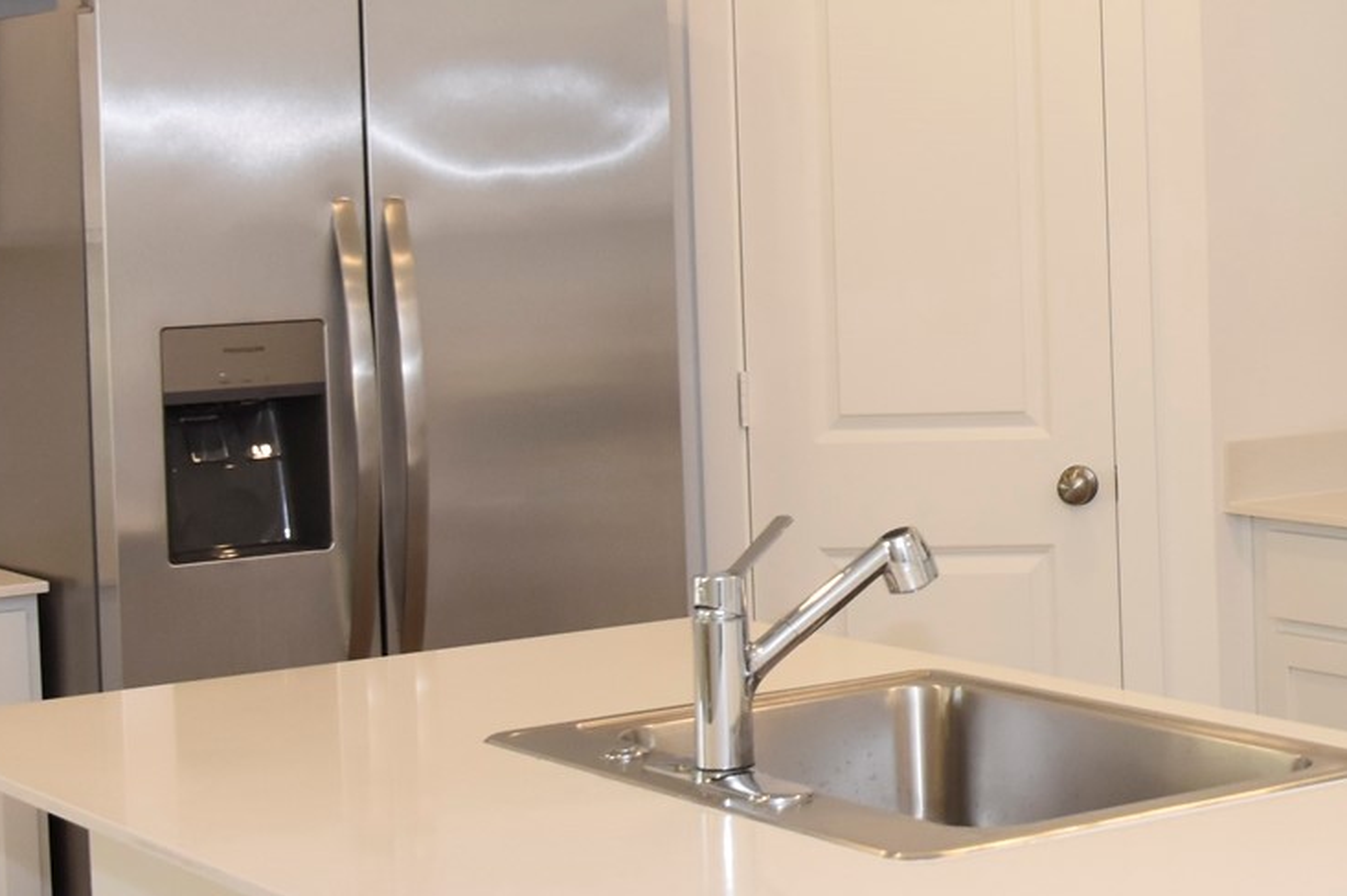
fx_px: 3159
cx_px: 1443
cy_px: 228
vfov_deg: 16.1
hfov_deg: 22.8
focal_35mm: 84
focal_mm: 19
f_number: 6.3
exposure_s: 1/80
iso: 640
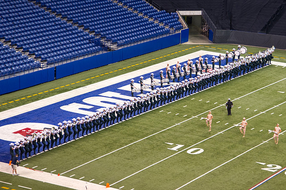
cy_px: 79
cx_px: 185
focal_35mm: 125
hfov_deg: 16.4
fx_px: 992
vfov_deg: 11.0
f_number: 5.3
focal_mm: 75
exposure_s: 1/200
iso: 900
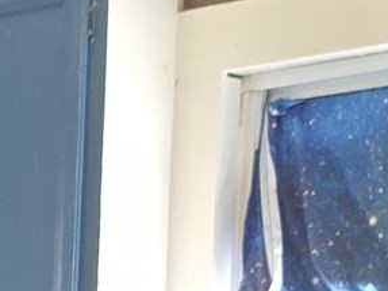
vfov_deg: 8.1
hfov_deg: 10.4
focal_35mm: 164
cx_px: -552
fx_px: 1837
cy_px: 758
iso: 100
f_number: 1.8
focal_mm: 5.4
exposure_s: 1/30
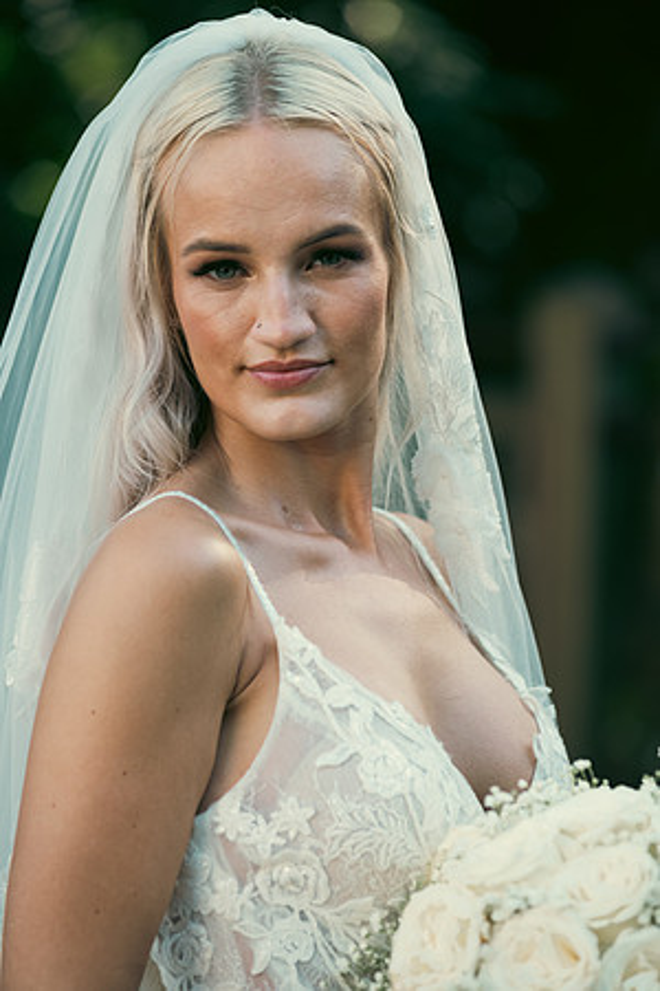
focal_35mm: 145
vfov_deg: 14.2
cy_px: 496
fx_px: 3987
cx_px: 330
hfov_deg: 9.5
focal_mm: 145
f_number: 3.5
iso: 160
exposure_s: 1/200
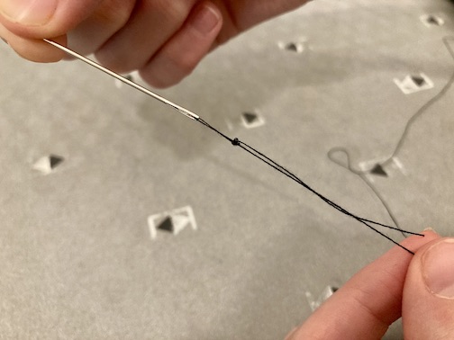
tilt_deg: -52.4
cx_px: 227
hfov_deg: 63.4
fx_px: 367
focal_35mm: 28
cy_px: 170
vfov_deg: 49.7
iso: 320
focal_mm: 3.99
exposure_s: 1/60
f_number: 1.8
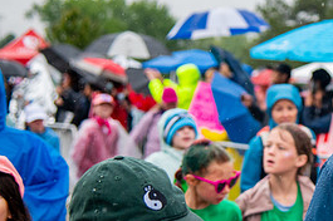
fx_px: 1266
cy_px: 78
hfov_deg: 14.5
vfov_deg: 10.0
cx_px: 391
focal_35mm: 137
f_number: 4
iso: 1600
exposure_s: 1/1600
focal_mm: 52
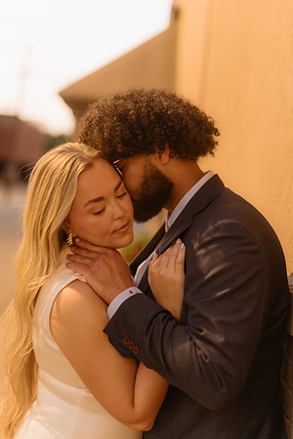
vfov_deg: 39.6
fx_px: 610
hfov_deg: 27.0
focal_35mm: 50
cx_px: 146
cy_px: 220
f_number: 1.4
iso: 1000
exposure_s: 1/125
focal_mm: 50
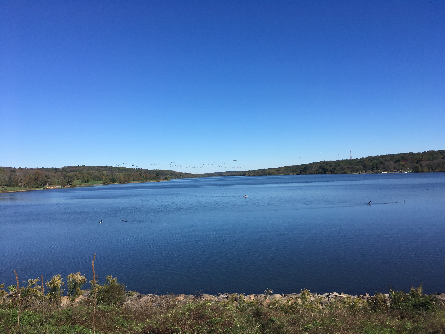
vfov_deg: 48.2
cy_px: 167
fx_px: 373
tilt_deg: +0.8
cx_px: 222
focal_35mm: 29
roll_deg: +2.0
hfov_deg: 61.7
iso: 25
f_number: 2.2
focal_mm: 4.15
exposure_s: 1/2198
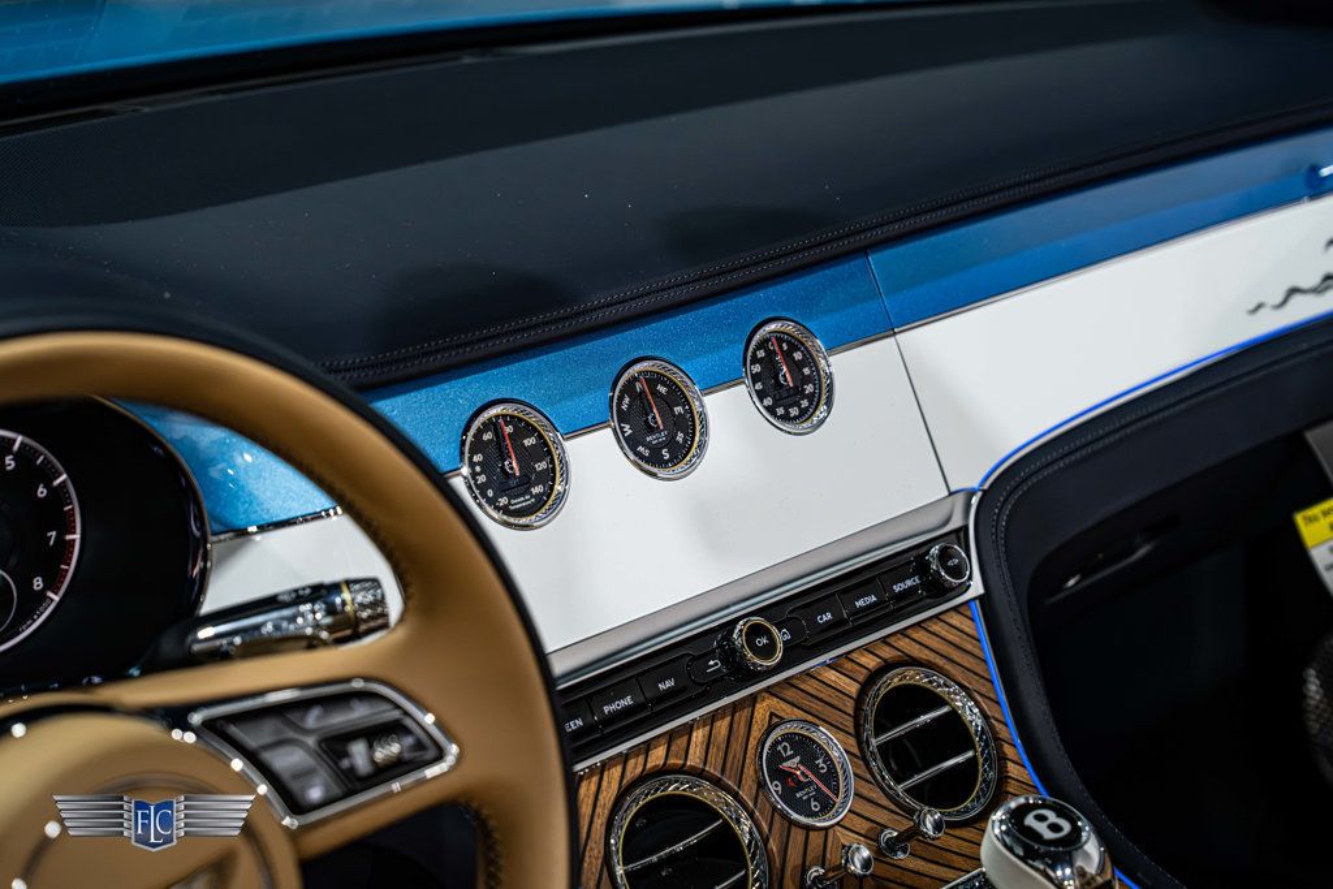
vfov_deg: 19.5
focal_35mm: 70
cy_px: 444
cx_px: 666
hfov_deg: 28.8
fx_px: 2592
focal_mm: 70
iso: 1600
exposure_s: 1/50
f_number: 4.5
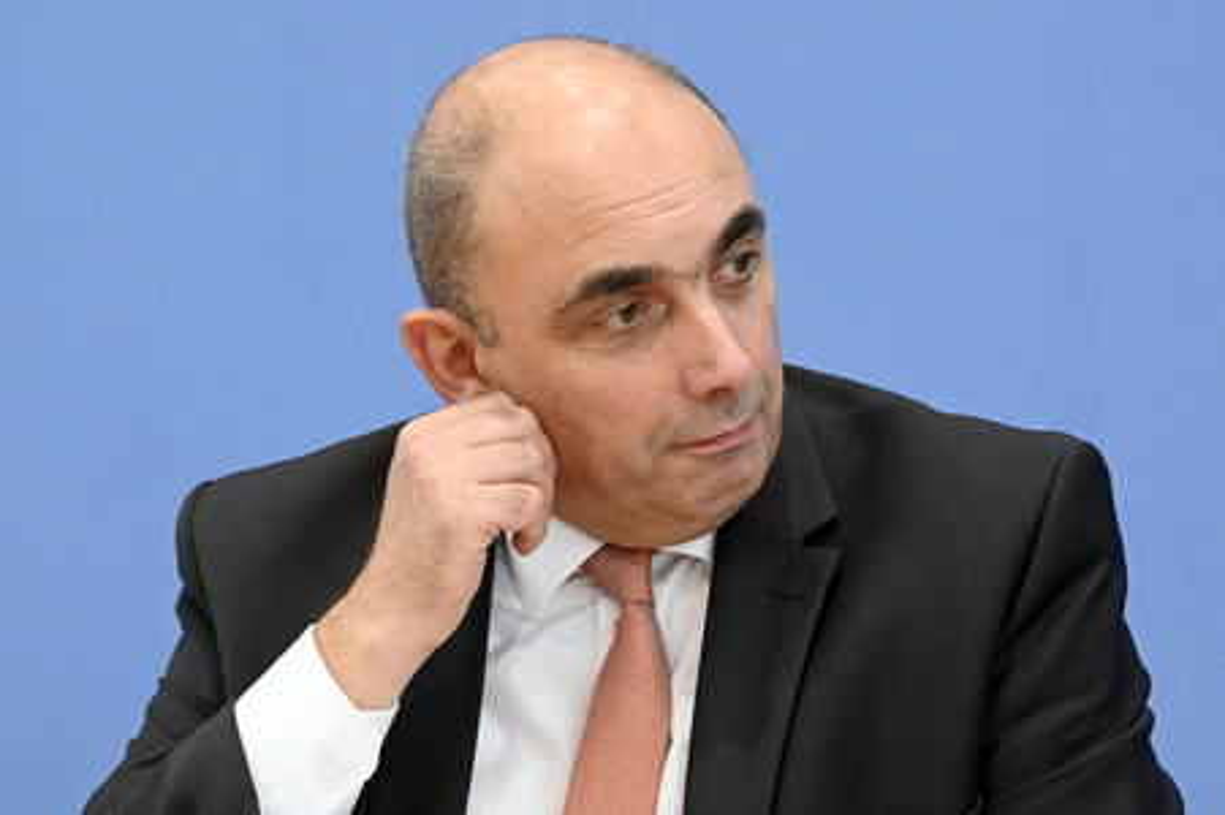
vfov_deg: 11.0
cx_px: 612
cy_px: 408
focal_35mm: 125
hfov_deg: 16.4
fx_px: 4250
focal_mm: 125
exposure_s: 1/500
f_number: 7.1
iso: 5000
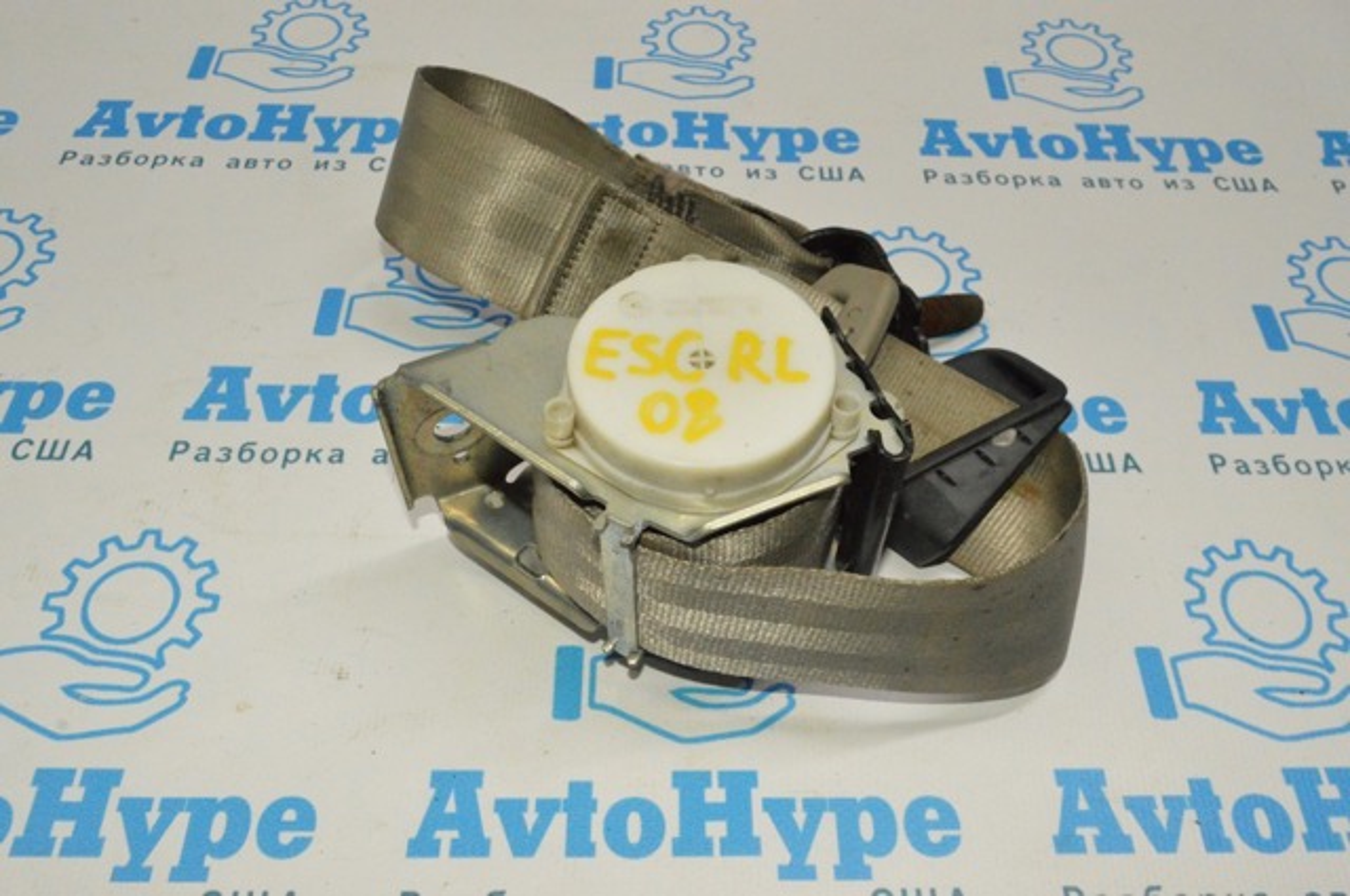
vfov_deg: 39.9
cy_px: 448
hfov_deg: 57.3
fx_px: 1236
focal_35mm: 33
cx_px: 675
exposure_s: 1/200
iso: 6400
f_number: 16
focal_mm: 22
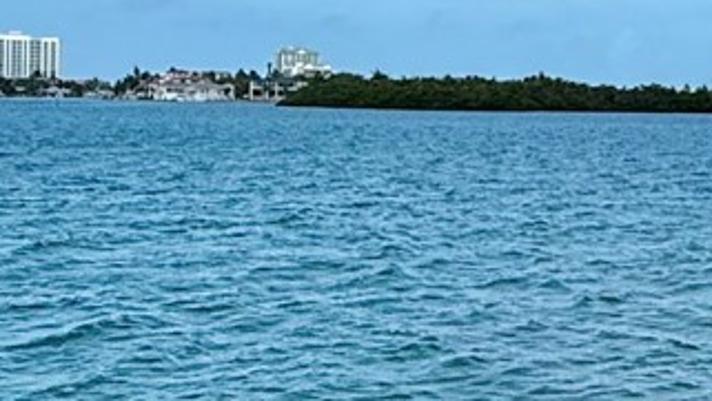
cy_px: 111
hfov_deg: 24.6
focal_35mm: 76
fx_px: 1436
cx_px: 903
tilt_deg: +0.1
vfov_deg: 15.9
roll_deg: -1.5
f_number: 2.2
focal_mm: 2.22
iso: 50
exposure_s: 1/2410
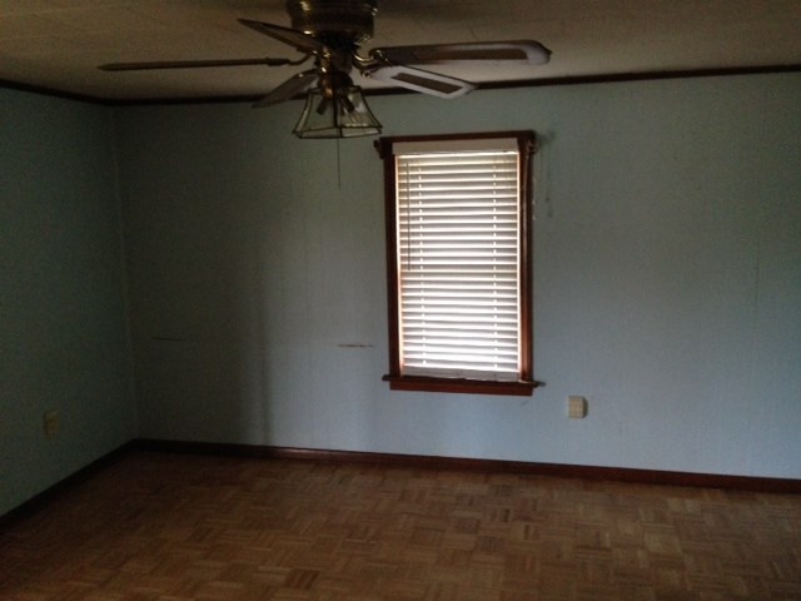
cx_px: 400
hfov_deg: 55.4
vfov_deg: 42.9
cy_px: 300
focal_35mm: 33
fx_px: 764
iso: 400
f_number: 2.4
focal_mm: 4.12
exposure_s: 1/15
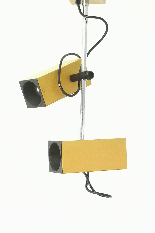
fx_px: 639
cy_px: 110
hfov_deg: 13.8
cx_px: 81
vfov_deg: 20.6
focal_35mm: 99
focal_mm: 3.95
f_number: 2.2
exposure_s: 1/100
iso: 1000
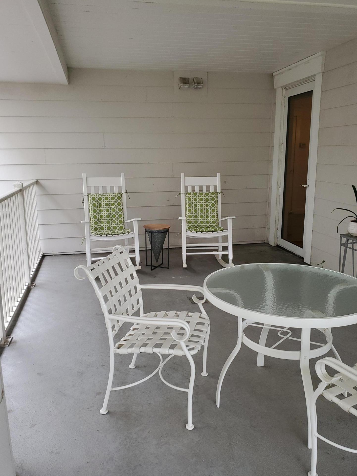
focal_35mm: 27
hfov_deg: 51.3
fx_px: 371
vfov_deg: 65.3
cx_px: 178
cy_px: 240
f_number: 2.4
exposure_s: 1/60
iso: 100
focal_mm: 4.3
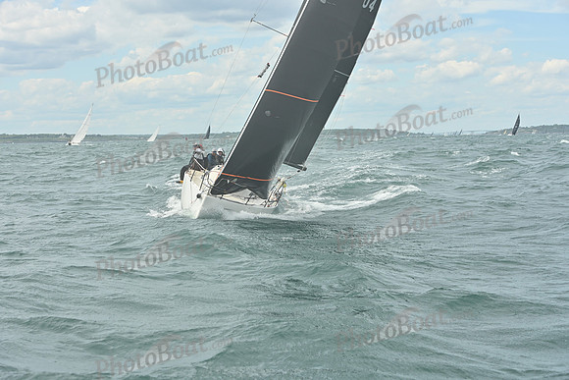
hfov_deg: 28.8
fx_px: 1107
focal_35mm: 70
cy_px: 190
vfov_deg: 19.5
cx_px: 284
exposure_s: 1/1250
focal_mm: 70
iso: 320
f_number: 9
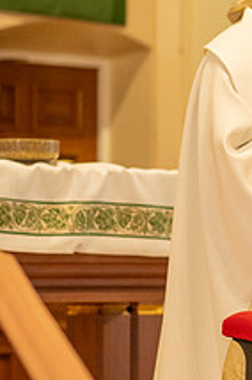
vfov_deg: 9.2
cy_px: 112
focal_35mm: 223
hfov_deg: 6.0
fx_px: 2349
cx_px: 443
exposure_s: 1/160
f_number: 2.8
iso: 1600
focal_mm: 70
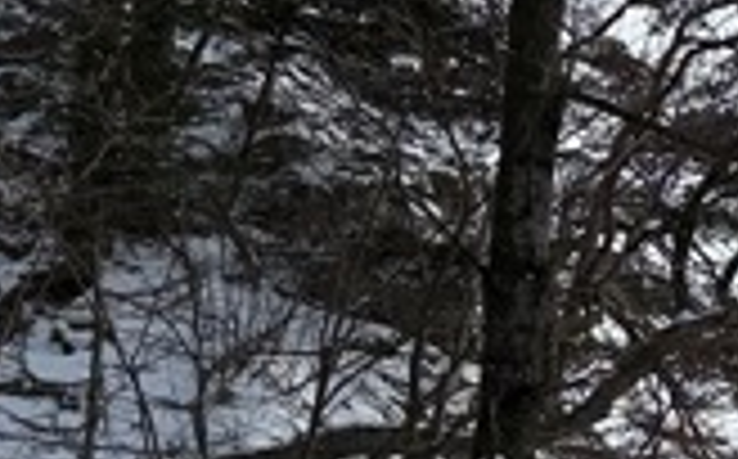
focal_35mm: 159
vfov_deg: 8.1
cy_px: 616
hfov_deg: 12.2
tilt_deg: +5.2
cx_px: 1264
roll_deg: +0.0
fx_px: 3194
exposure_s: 1/2703
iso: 80
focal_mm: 6.76
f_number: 1.78
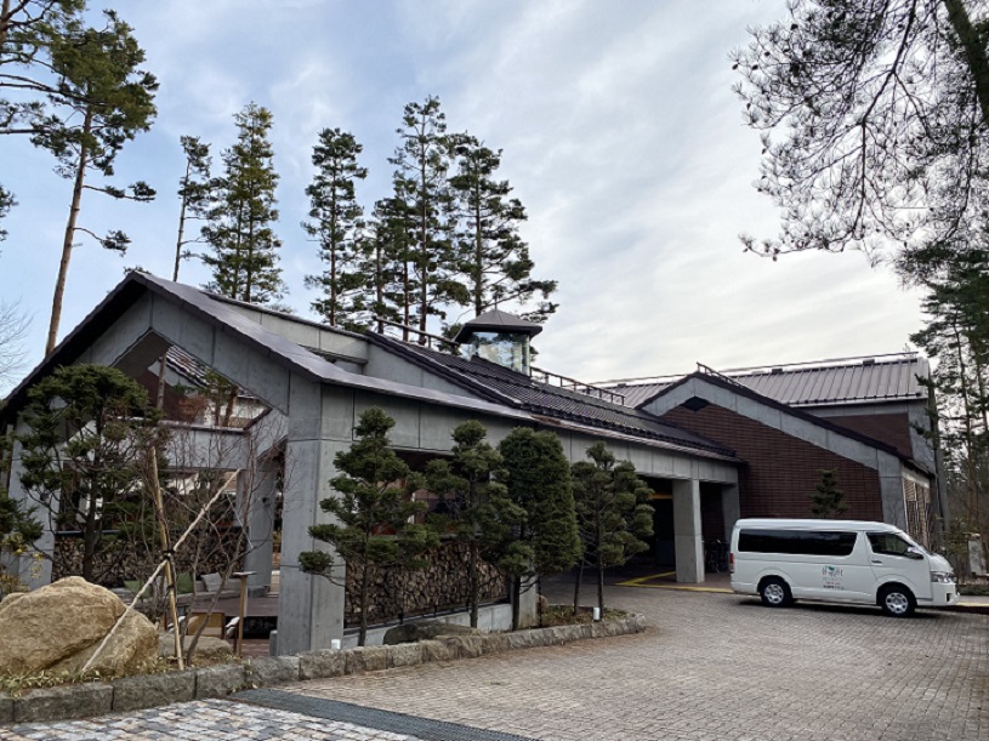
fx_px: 743
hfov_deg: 67.3
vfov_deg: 53.1
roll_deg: +0.2
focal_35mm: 26
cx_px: 494
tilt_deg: +10.7
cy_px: 370
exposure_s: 1/1838
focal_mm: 4.25
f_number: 1.8
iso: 32
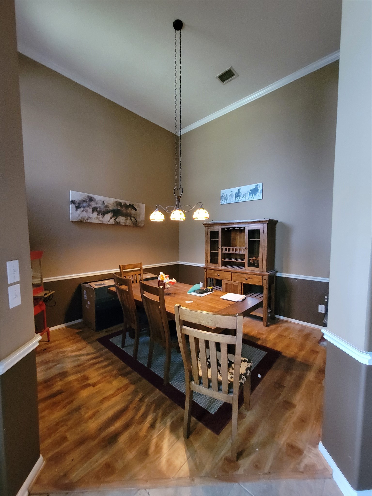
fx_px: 186
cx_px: 186
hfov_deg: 89.9
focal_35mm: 13
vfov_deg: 106.2
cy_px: 248
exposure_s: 1/24
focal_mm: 2.2
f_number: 2.2
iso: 800
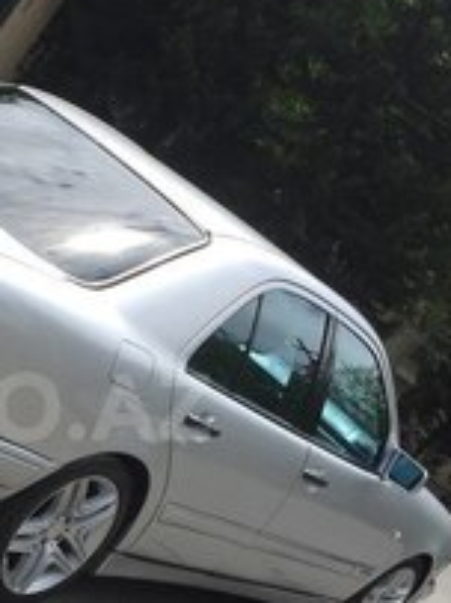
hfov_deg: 20.0
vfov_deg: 27.2
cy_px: 407
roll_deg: -36.9
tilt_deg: -6.6
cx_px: -18
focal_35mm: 71
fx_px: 1235
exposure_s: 1/1464
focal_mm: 4.15
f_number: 2.2
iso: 32
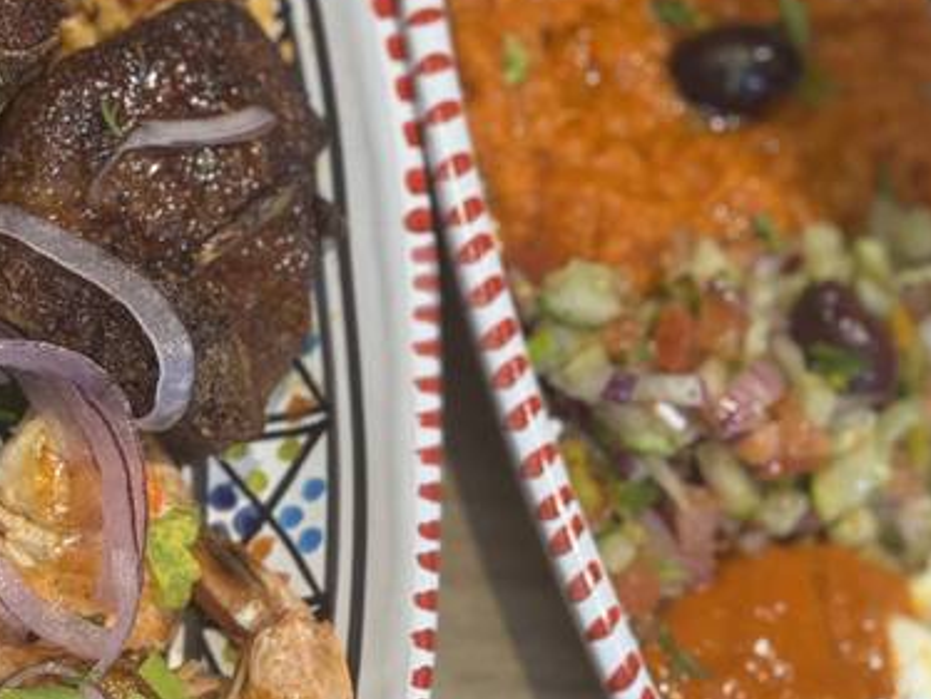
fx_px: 2530
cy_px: 277
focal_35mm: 94
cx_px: 269
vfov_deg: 15.7
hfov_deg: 20.7
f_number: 1.78
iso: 100
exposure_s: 1/60
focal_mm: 6.76
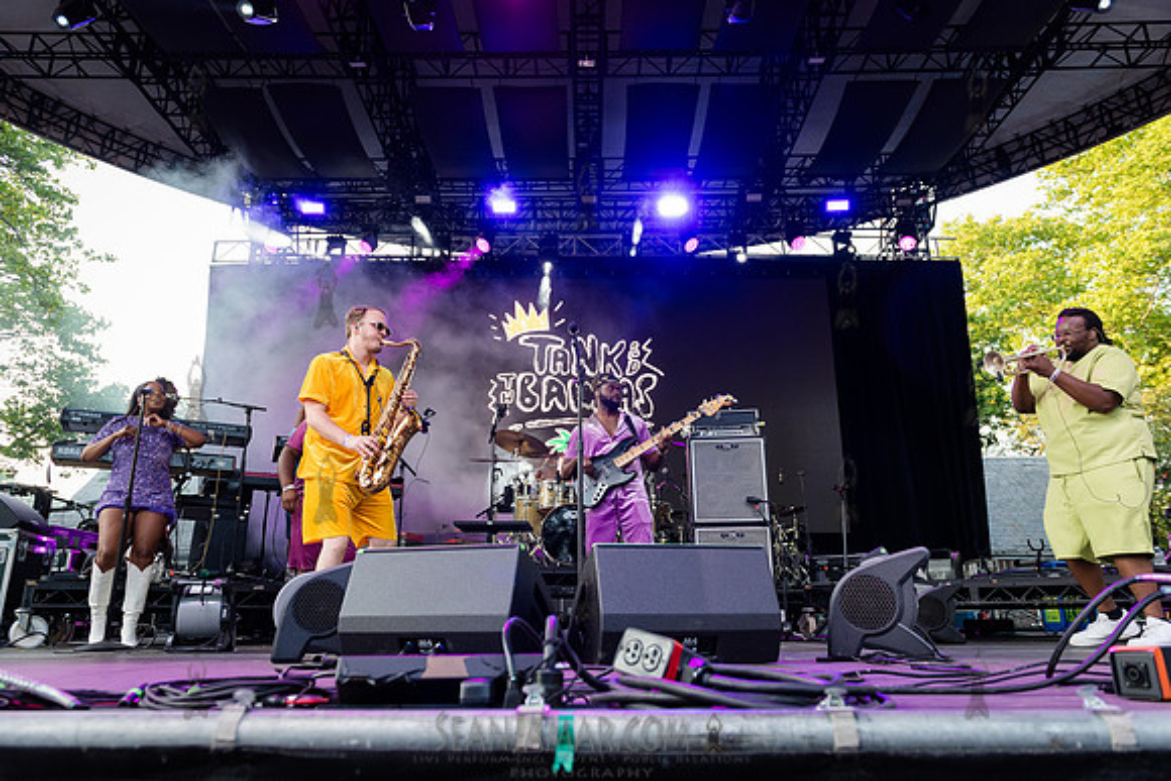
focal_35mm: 24
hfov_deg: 73.1
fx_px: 790
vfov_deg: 52.6
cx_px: 586
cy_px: 390
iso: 1600
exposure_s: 1/400
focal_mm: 24
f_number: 3.5
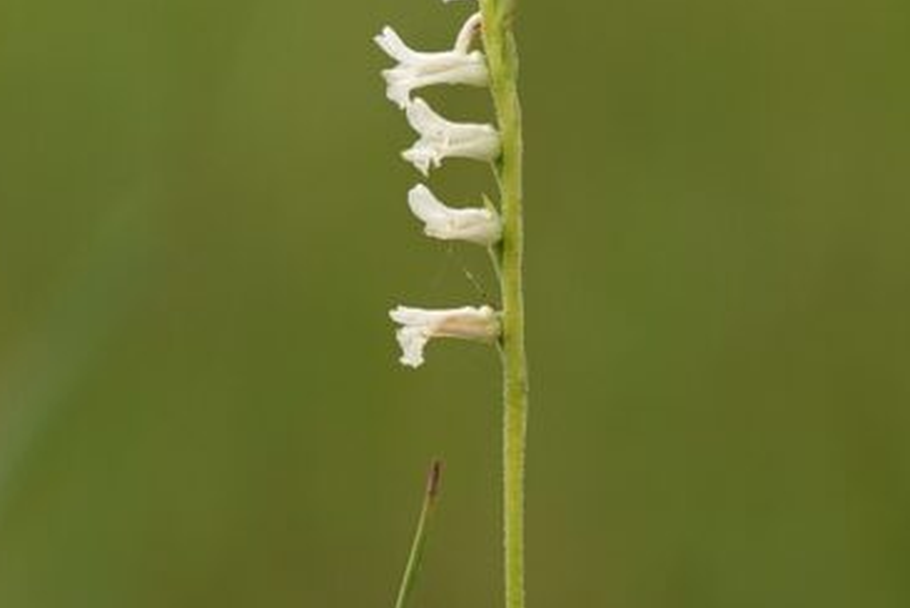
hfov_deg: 2.8
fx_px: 18619
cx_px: -950
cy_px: -711
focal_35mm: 736
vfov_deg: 1.9
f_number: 3.5
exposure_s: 1/200
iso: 100
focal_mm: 105
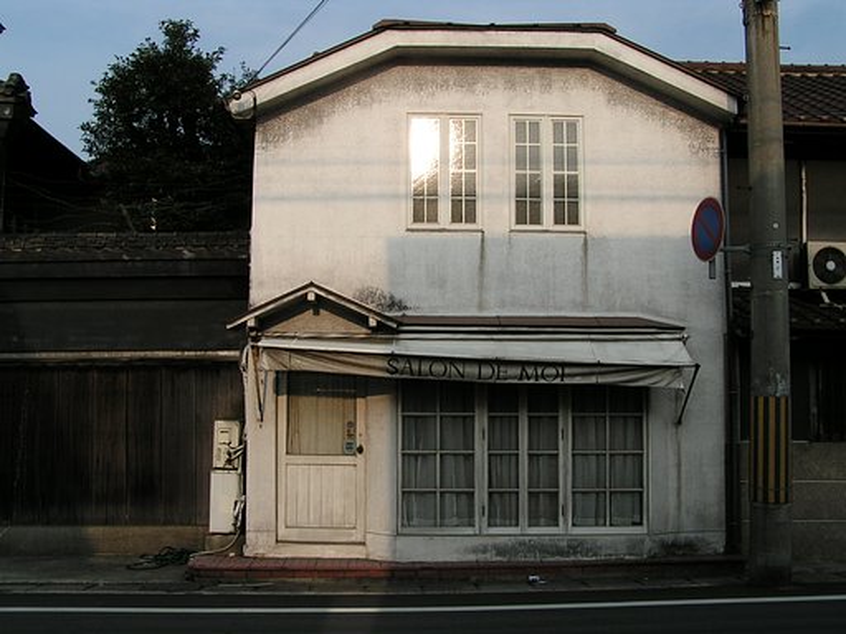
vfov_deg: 37.7
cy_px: 317
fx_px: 929
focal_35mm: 38
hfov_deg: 49.0
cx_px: 423
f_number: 5.6
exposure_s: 1/500
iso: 50
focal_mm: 5.8
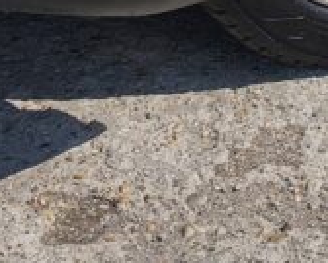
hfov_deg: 10.8
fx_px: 1731
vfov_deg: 7.8
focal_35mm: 178
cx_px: 271
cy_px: -444
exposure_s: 1/5327
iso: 64
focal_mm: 6.57
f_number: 1.6
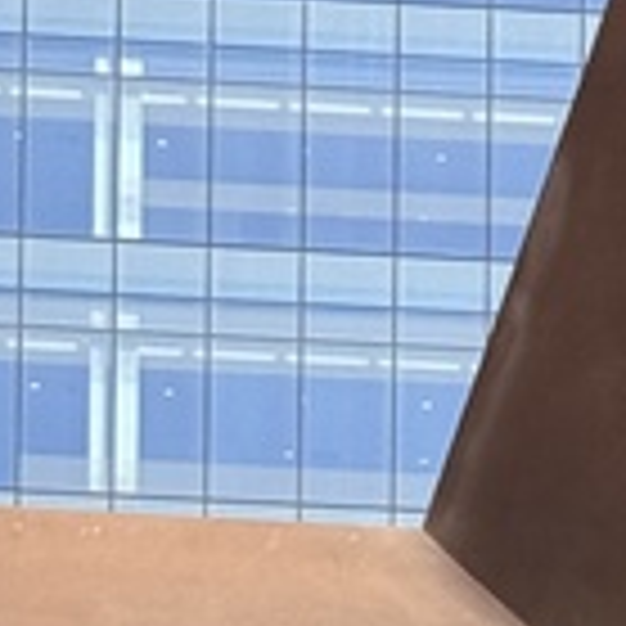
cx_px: 946
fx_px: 6383
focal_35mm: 312
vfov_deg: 5.2
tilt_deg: +7.6
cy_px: 2117
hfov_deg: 5.6
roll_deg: -0.8
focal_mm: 6.76
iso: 80
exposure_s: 1/2667
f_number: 1.78
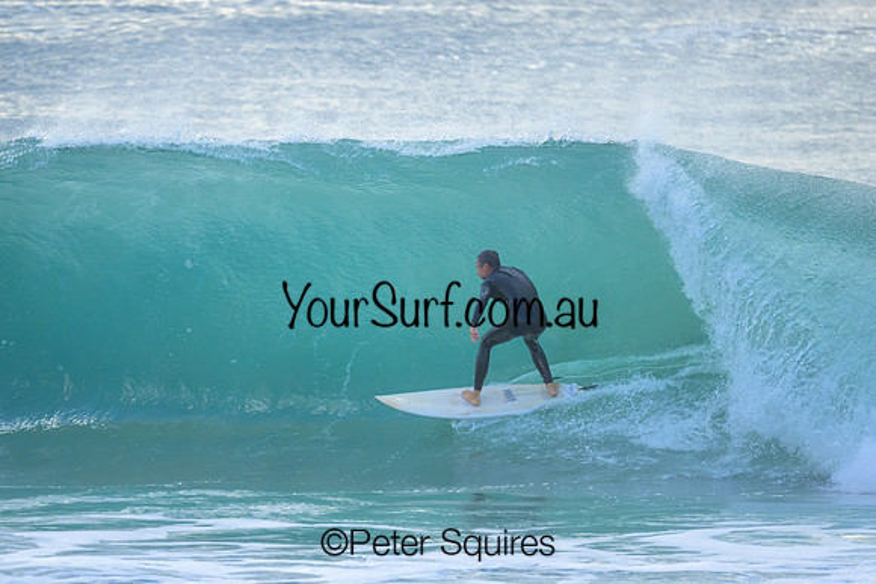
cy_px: 292
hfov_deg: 2.6
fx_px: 19470
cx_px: 438
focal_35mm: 800
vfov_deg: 1.7
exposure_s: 1/2500
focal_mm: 800
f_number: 6.3
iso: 1400
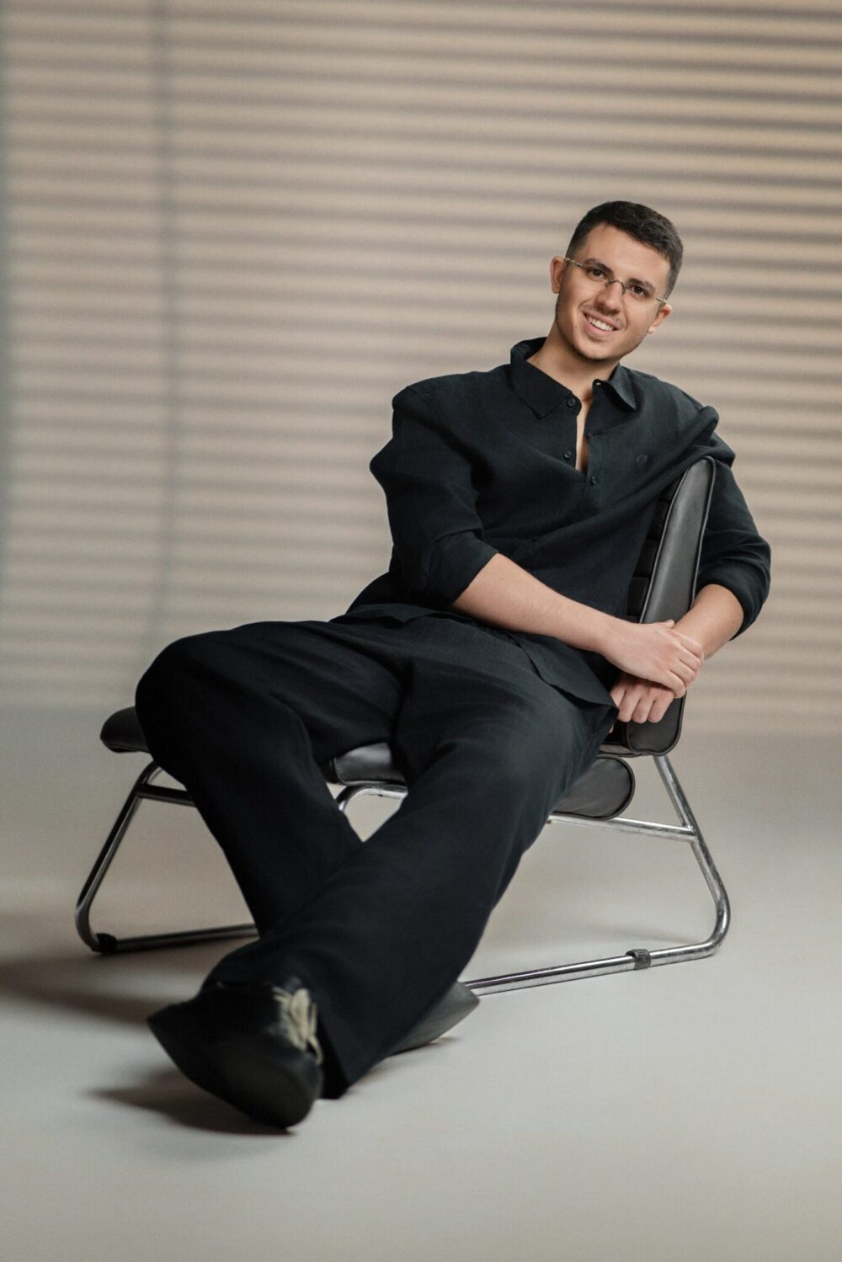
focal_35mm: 85
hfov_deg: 16.1
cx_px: 421
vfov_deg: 23.9
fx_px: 2980
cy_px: 631
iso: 400
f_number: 1.6
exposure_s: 1/640
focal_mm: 85
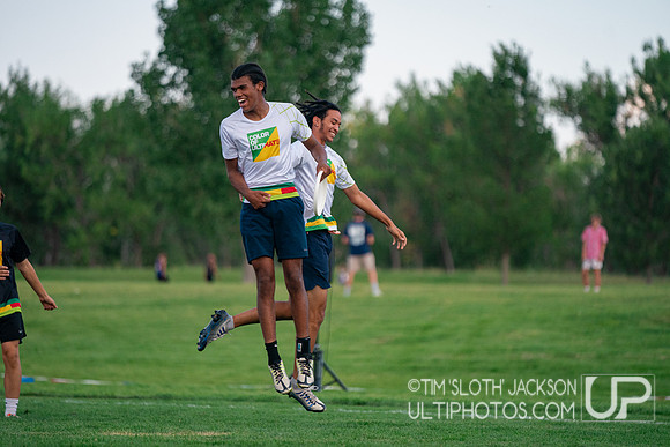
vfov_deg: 6.9
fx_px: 3723
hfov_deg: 10.3
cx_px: 335
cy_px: 224
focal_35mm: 200
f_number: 2.8
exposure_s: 1/4000
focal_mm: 200
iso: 1600
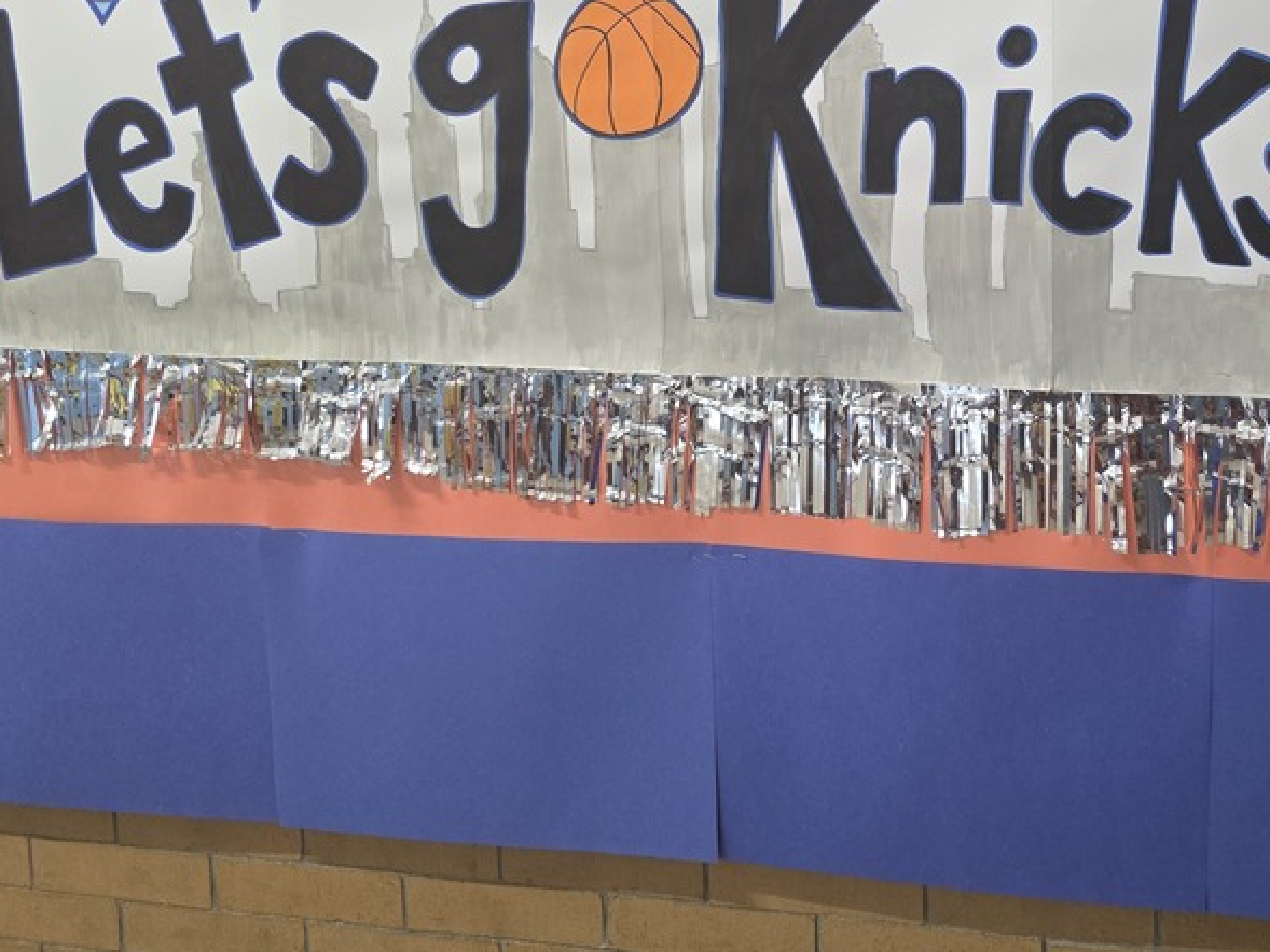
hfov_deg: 45.2
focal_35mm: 40
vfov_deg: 35.1
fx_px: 1468
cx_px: 947
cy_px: 226
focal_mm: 6.3
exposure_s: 1/120
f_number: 1.7
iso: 250
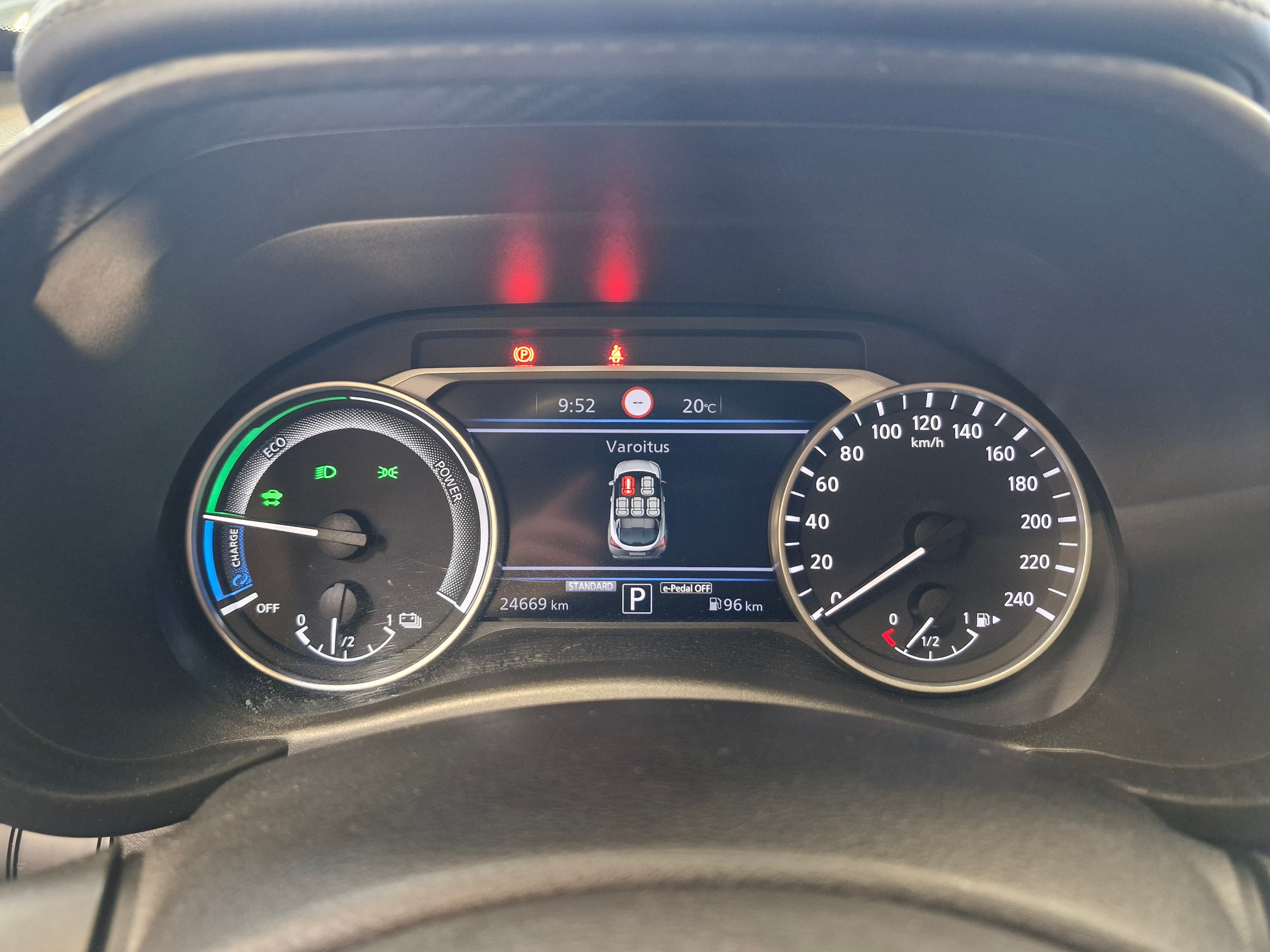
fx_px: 844
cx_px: 635
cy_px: 476
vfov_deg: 58.9
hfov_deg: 73.9
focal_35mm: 23
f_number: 1.8
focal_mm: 5.54
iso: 640
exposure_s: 1/25
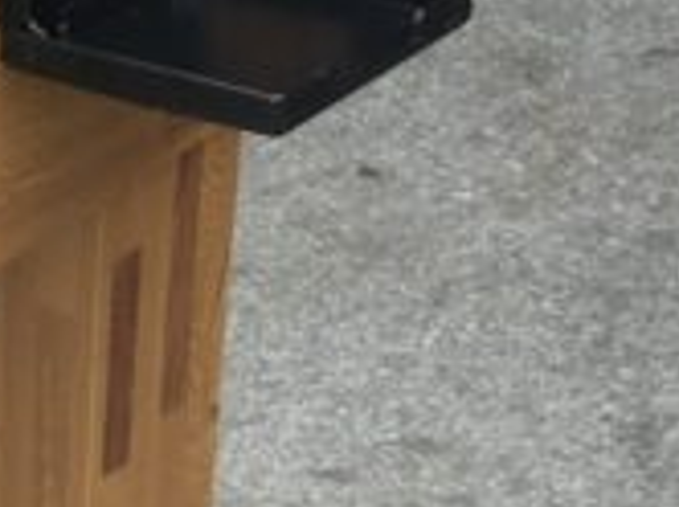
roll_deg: +9.7
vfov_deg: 8.2
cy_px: 617
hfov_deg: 9.6
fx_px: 3506
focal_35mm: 179
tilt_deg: -37.8
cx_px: -1039
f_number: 2.2
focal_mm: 4.15
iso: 25
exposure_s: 1/400
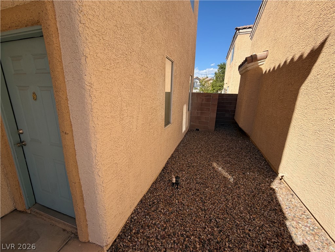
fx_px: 135
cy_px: 126
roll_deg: -0.8
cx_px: 168
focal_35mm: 14
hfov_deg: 102.1
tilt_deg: -15.2
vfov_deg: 85.7
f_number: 2.2
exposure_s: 1/770
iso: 32
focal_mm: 2.22
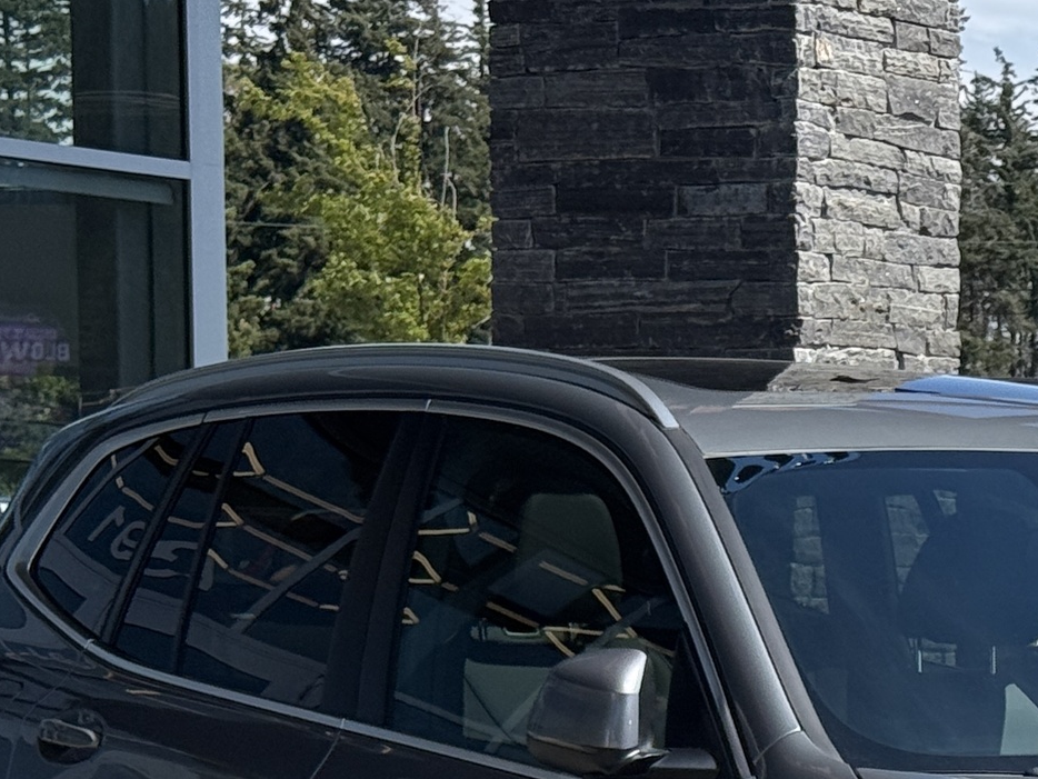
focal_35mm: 148
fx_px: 4439
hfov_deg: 13.1
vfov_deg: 9.8
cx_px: 1160
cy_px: 1020
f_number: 1.78
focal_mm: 6.76
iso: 100
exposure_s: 1/4329
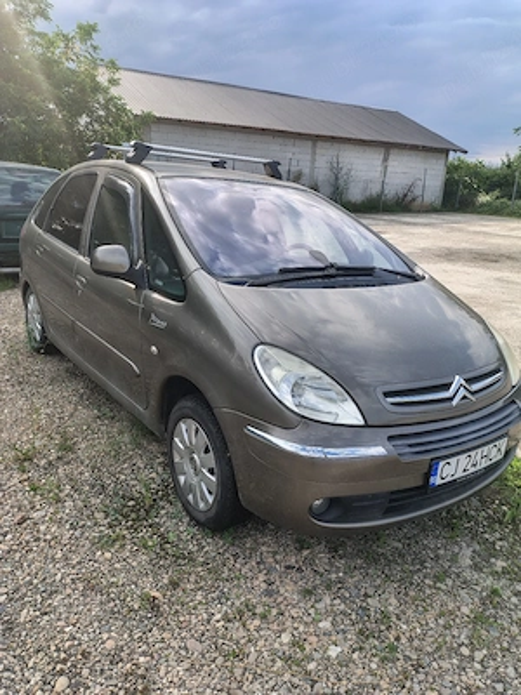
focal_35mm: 25
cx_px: 260
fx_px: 502
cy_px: 348
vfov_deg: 69.4
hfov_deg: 54.9
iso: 145
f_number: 1.7
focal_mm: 4.71
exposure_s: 1/667
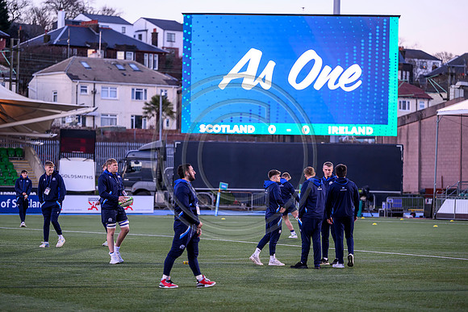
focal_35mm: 125
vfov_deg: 11.0
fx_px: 1625
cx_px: 234
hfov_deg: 16.4
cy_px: 156
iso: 1000
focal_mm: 125
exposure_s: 1/640
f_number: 2.8
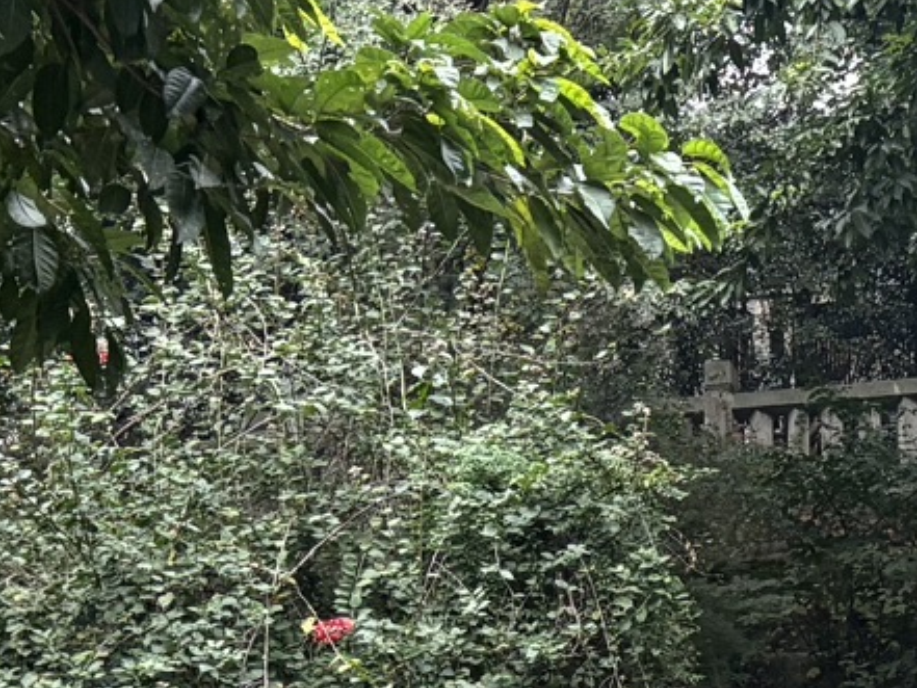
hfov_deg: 16.0
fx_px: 3127
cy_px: 1070
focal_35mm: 118
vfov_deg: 11.9
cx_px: 1104
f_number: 1.6
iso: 320
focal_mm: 5.96
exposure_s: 1/60
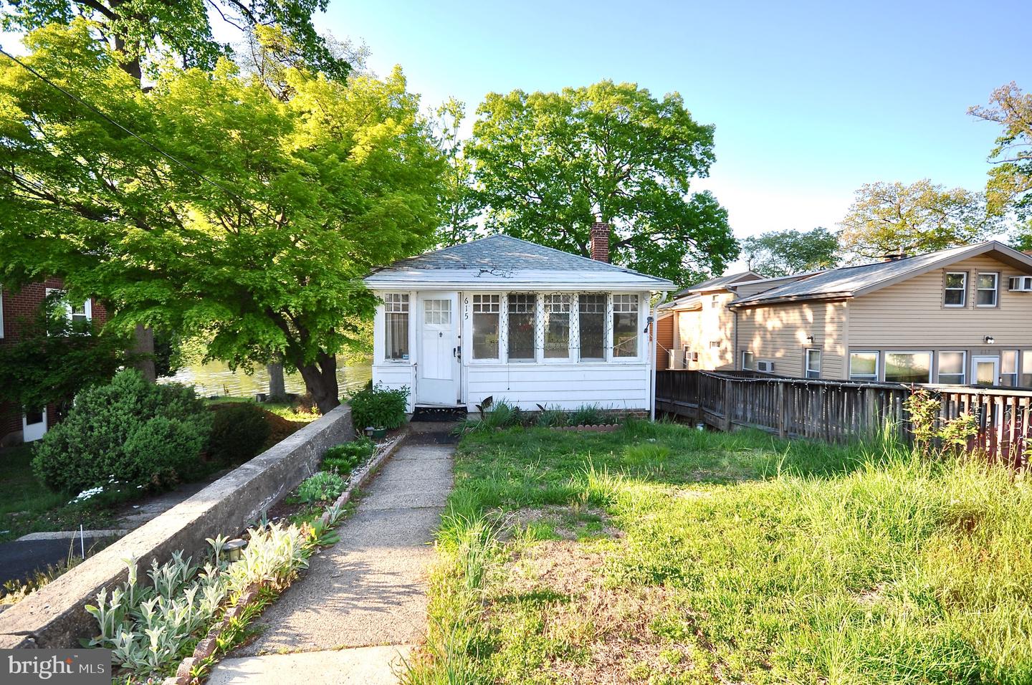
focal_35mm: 15
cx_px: 516
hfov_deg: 100.5
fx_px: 429
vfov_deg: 77.2
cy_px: 342
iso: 100
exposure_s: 1/160
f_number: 6.3
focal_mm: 10
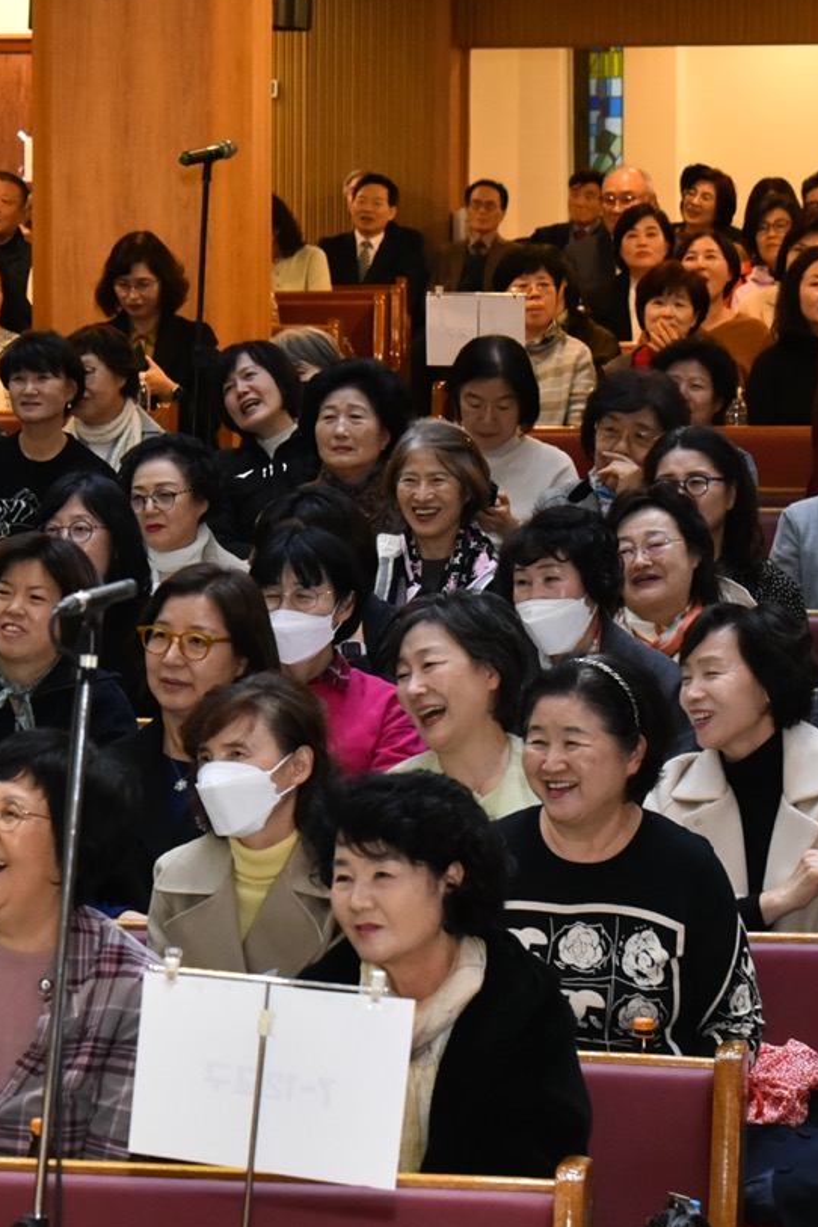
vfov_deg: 15.0
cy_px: 679
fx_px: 4669
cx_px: -83
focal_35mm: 137
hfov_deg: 9.9
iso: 3200
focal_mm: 58
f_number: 5.6
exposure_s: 1/160
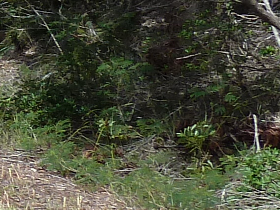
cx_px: -505
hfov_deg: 9.3
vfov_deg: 8.4
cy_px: -32
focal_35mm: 176
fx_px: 1424
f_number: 4
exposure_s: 1/320
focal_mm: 4.1
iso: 80
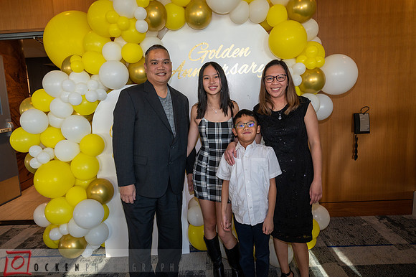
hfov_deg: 69.4
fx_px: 300
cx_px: 208
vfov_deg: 49.5
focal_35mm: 26
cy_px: 138
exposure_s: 1/125
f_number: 5.6
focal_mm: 26
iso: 1000
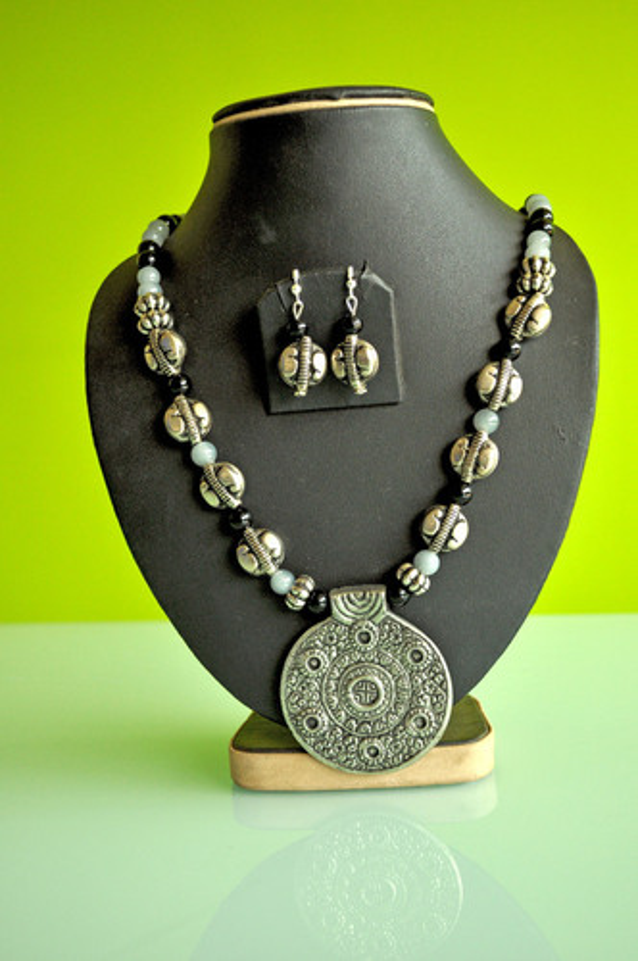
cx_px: 319
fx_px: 1199
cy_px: 480
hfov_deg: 29.8
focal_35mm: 45
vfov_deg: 43.7
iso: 500
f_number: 4.5
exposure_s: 1/30
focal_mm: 30
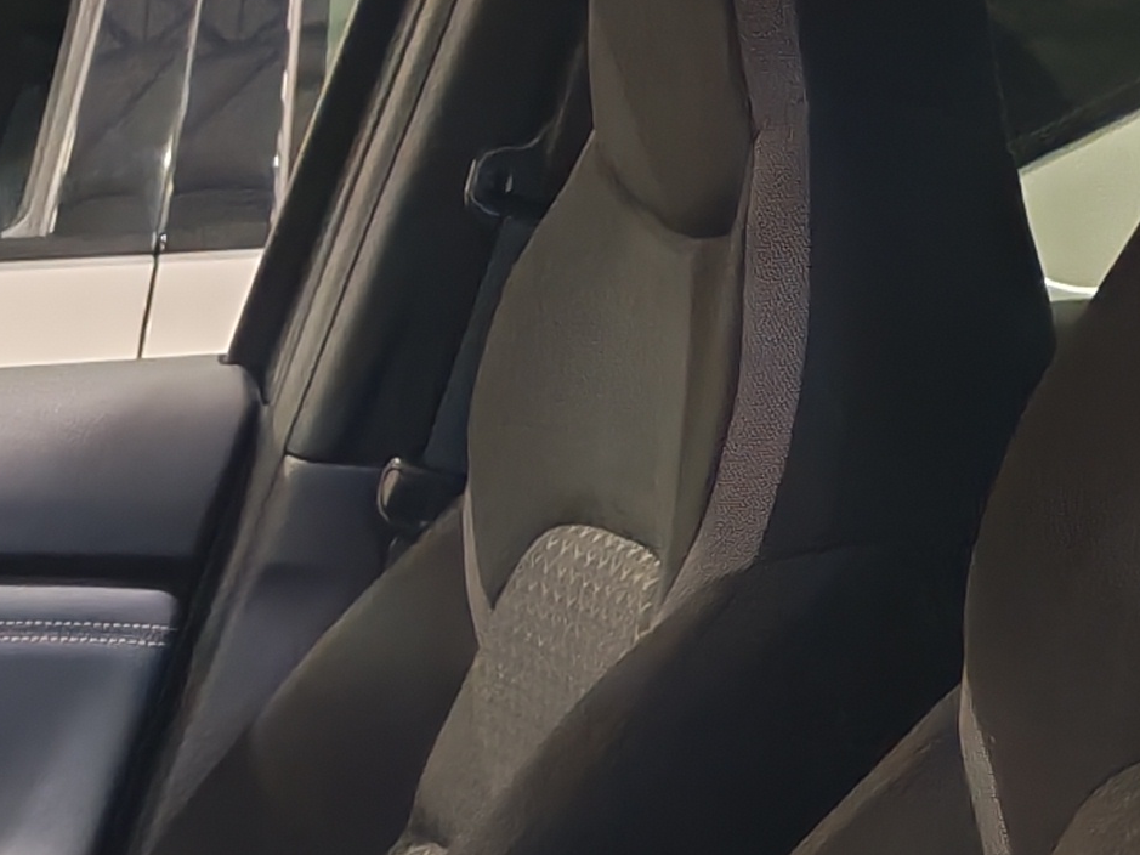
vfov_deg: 9.9
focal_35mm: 144
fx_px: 4742
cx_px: -557
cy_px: 1352
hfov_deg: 13.0
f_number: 1.9
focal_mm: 6.12
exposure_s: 1/100
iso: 909
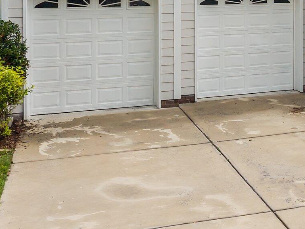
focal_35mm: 65
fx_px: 573
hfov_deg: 28.2
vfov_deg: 21.6
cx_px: 296
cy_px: -11
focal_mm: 8.67
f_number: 1.8
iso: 340
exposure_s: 1/6400
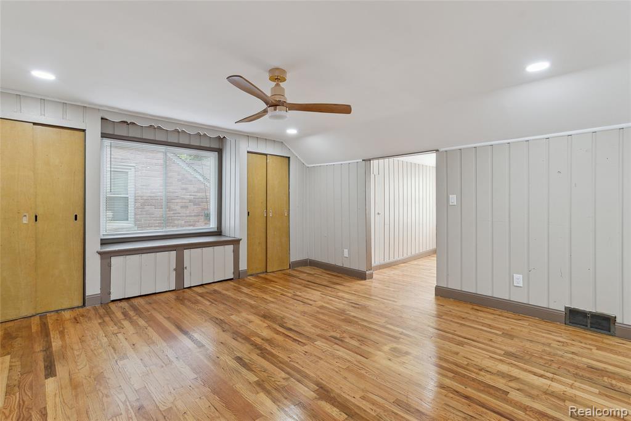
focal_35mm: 15
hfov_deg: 100.4
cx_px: 316
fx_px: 263
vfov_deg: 77.3
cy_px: 210
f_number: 8
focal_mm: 10
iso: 400
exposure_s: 1/25
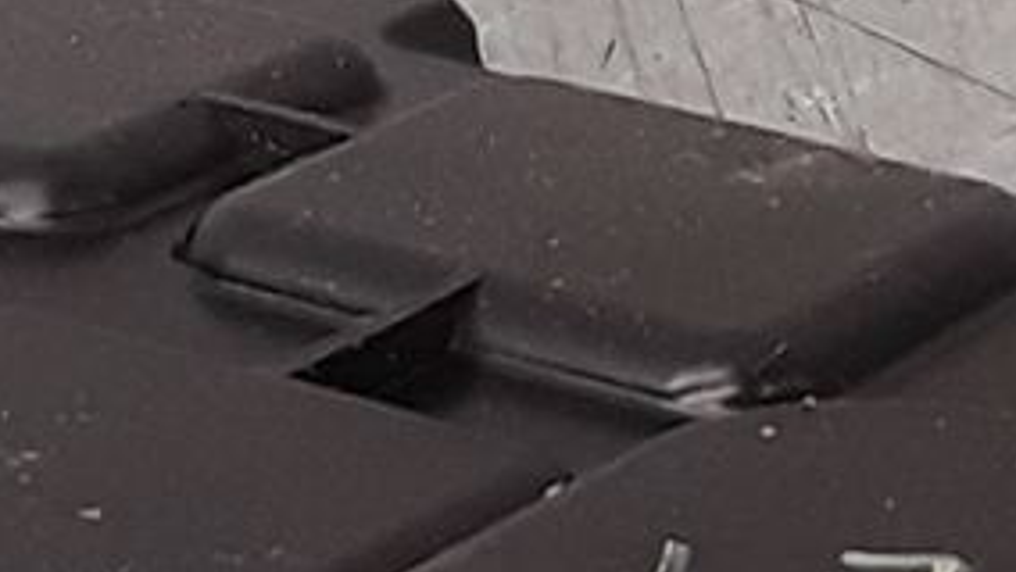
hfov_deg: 9.8
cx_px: 816
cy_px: -18
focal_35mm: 220
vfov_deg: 5.5
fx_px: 5929
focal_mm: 2.91
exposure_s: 1/100
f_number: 1.9
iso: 50
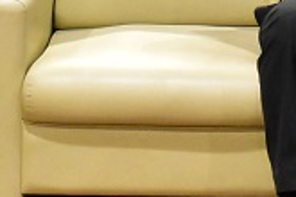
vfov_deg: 4.9
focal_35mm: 278
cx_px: 357
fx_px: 2286
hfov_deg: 7.3
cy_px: -125
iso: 6400
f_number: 4.5
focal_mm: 34
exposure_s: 1/30
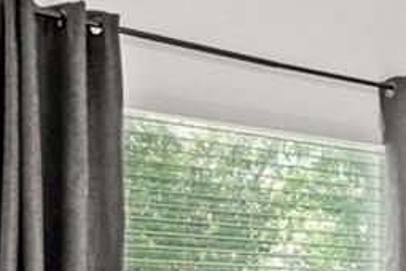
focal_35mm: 94
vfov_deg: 13.8
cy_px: 389
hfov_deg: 18.5
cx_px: 653
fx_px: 1060
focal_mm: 10
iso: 400
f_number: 7.1
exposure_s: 1/2
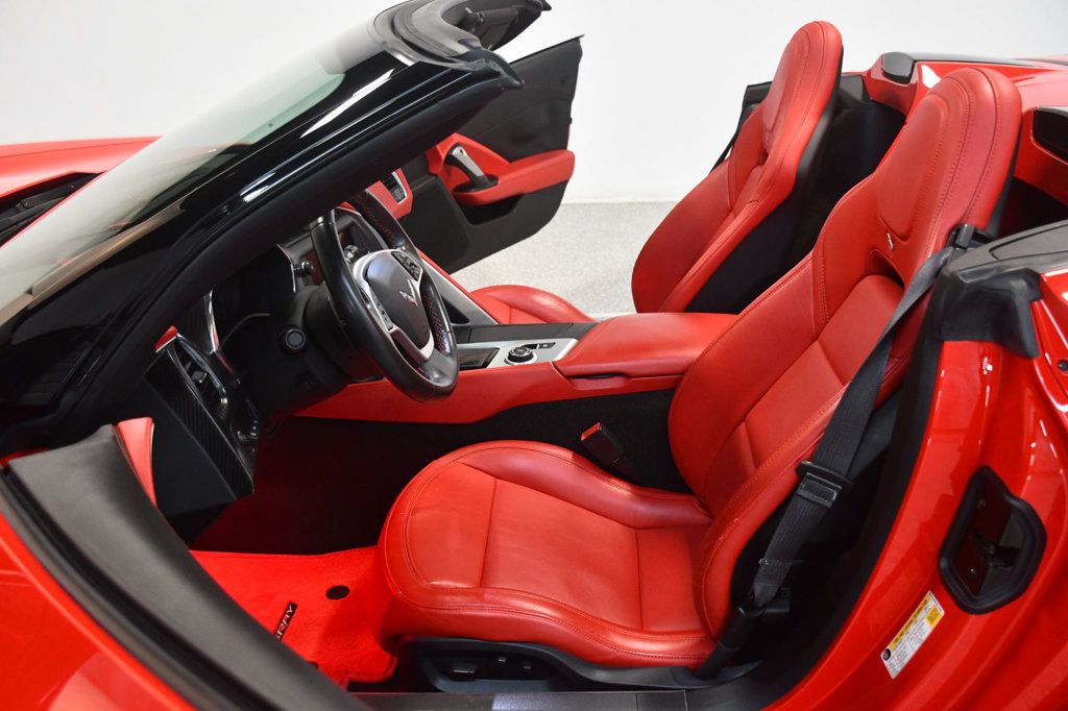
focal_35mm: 33
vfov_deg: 39.9
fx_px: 979
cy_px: 356
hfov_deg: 57.2
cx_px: 534
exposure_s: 1/125
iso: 3200
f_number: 3.5
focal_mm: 22
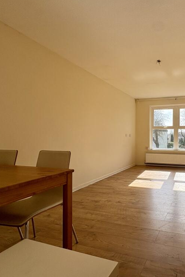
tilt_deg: -0.8
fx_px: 154
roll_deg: +0.5
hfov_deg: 55.0
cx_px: 162
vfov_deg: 84.0
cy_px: 137
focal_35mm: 20
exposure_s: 1/787
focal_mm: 2.22
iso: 64
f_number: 2.2
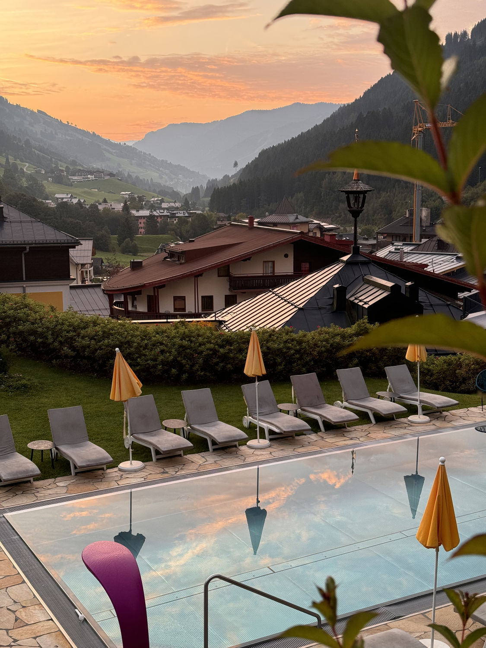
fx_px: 899
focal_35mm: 48
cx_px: 243
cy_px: 324
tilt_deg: -8.8
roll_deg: -0.1
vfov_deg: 39.7
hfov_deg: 30.3
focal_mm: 6.76
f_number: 1.78
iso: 100
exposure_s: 1/113
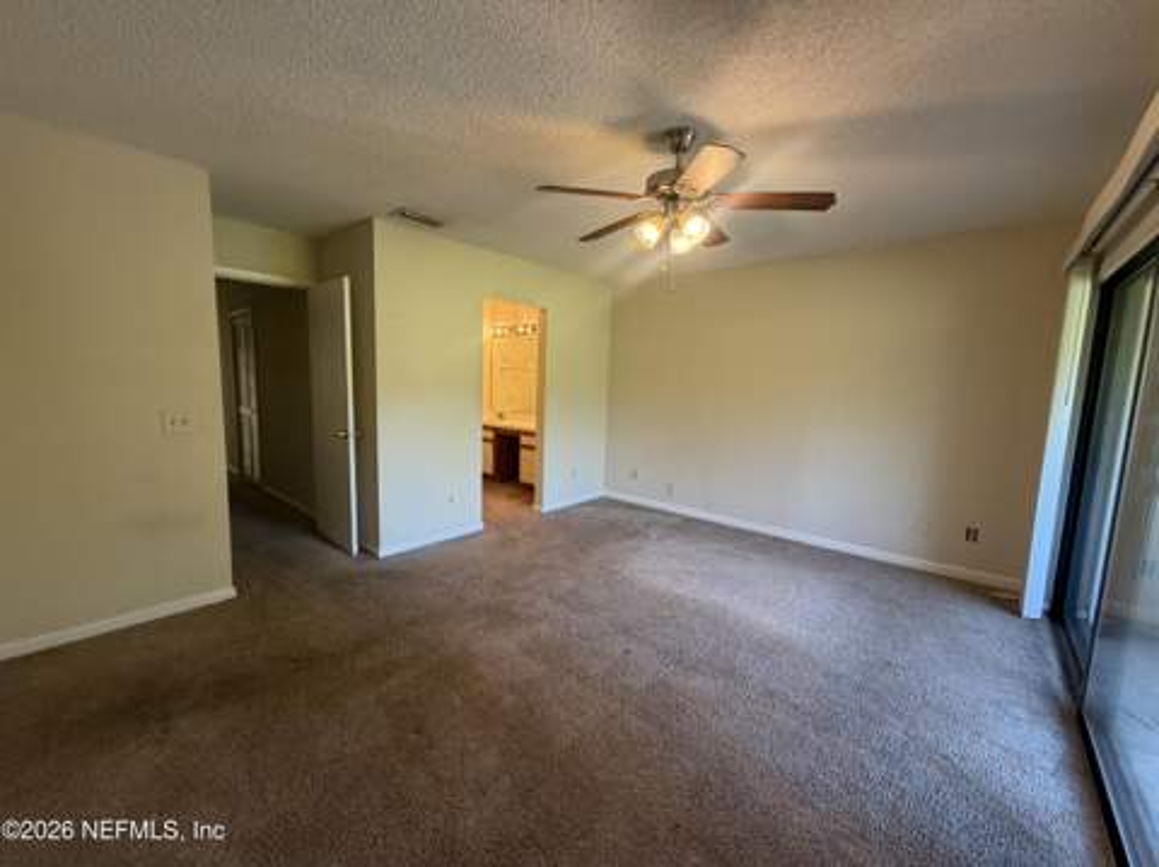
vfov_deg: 85.6
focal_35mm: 14
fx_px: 468
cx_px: 580
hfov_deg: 102.1
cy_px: 434
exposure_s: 1/60
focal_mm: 2.22
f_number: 2.2
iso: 250
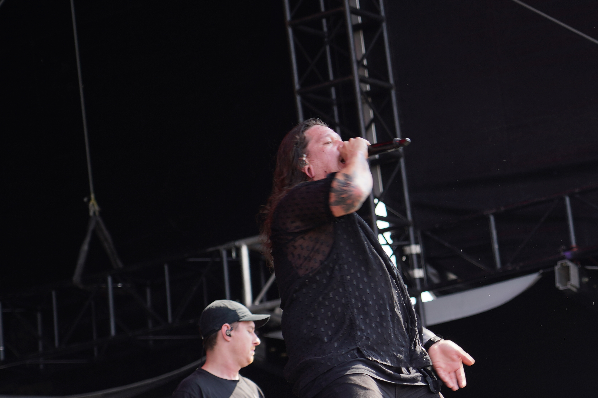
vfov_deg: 7.3
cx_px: 390
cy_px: 334
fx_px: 3139
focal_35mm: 189
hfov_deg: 10.9
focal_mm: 105
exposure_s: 1/250
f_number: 4.5
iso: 100
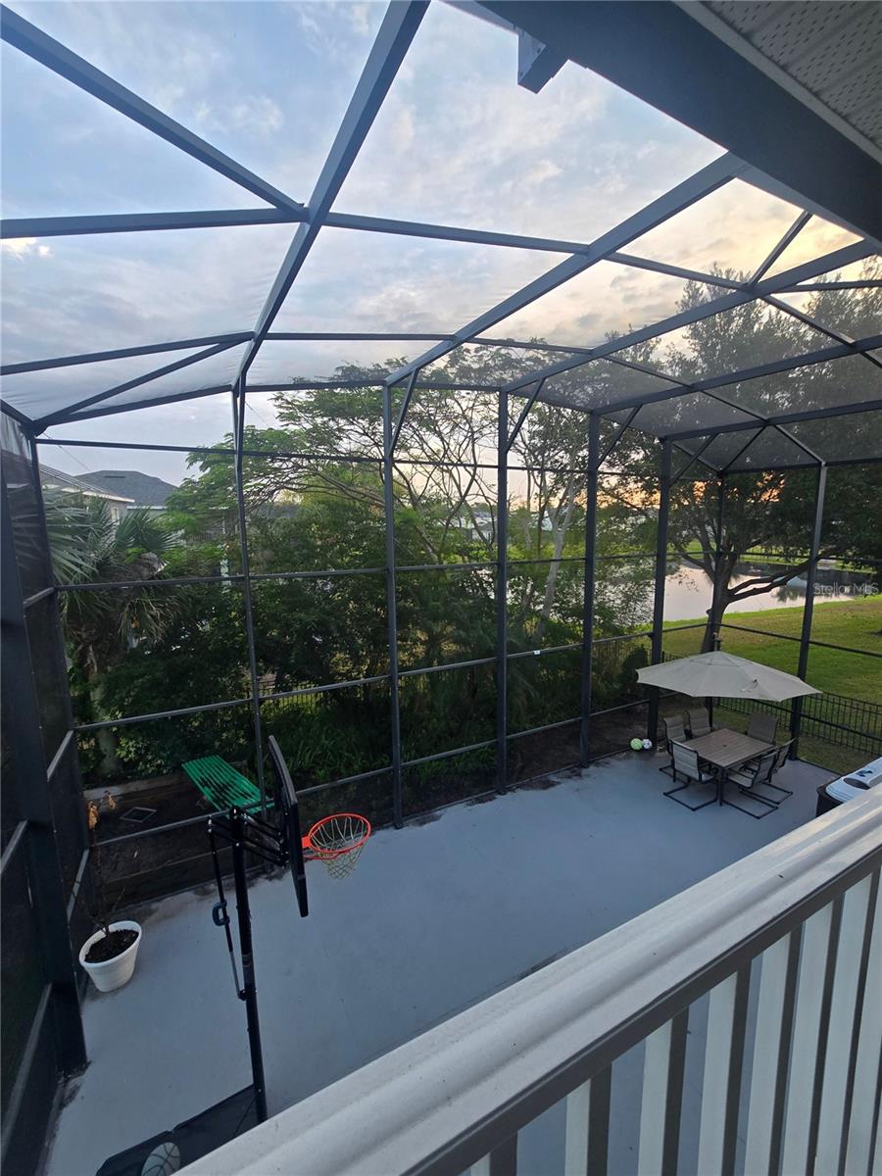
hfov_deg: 89.9
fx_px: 442
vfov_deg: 106.2
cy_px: 588
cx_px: 441
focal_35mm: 13
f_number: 2.2
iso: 50
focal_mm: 2.2
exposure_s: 1/60
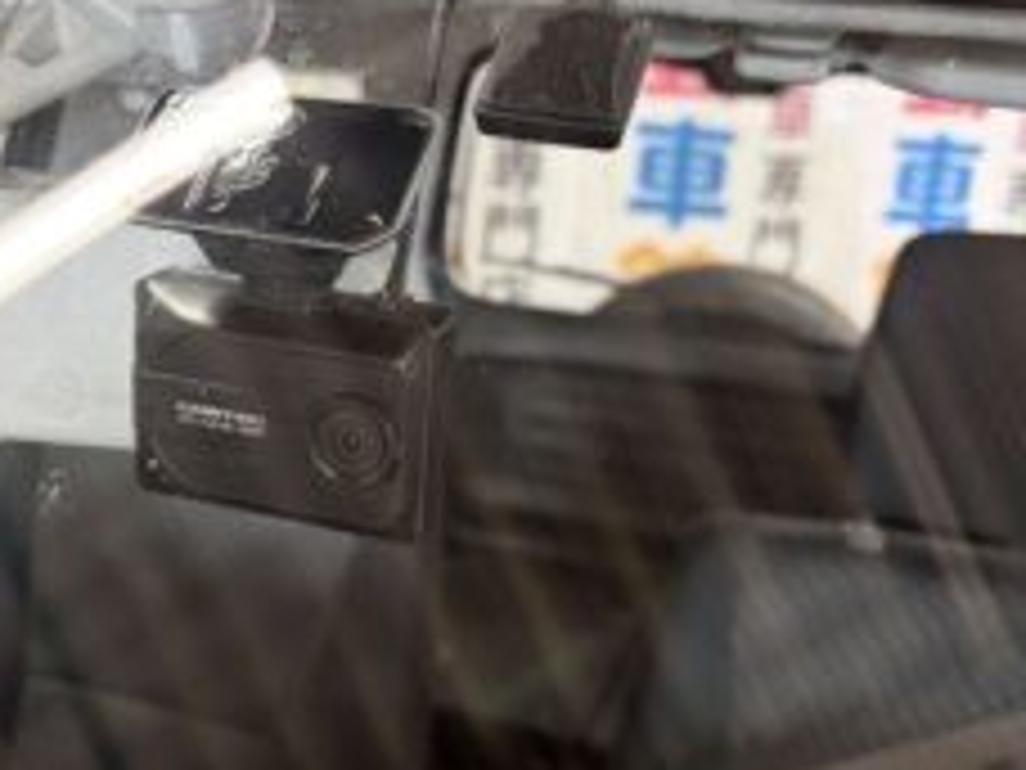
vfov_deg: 36.0
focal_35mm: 40
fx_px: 1186
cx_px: 374
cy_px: 403
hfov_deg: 46.3
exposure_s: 1/33
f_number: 1.6
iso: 400
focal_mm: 5.96
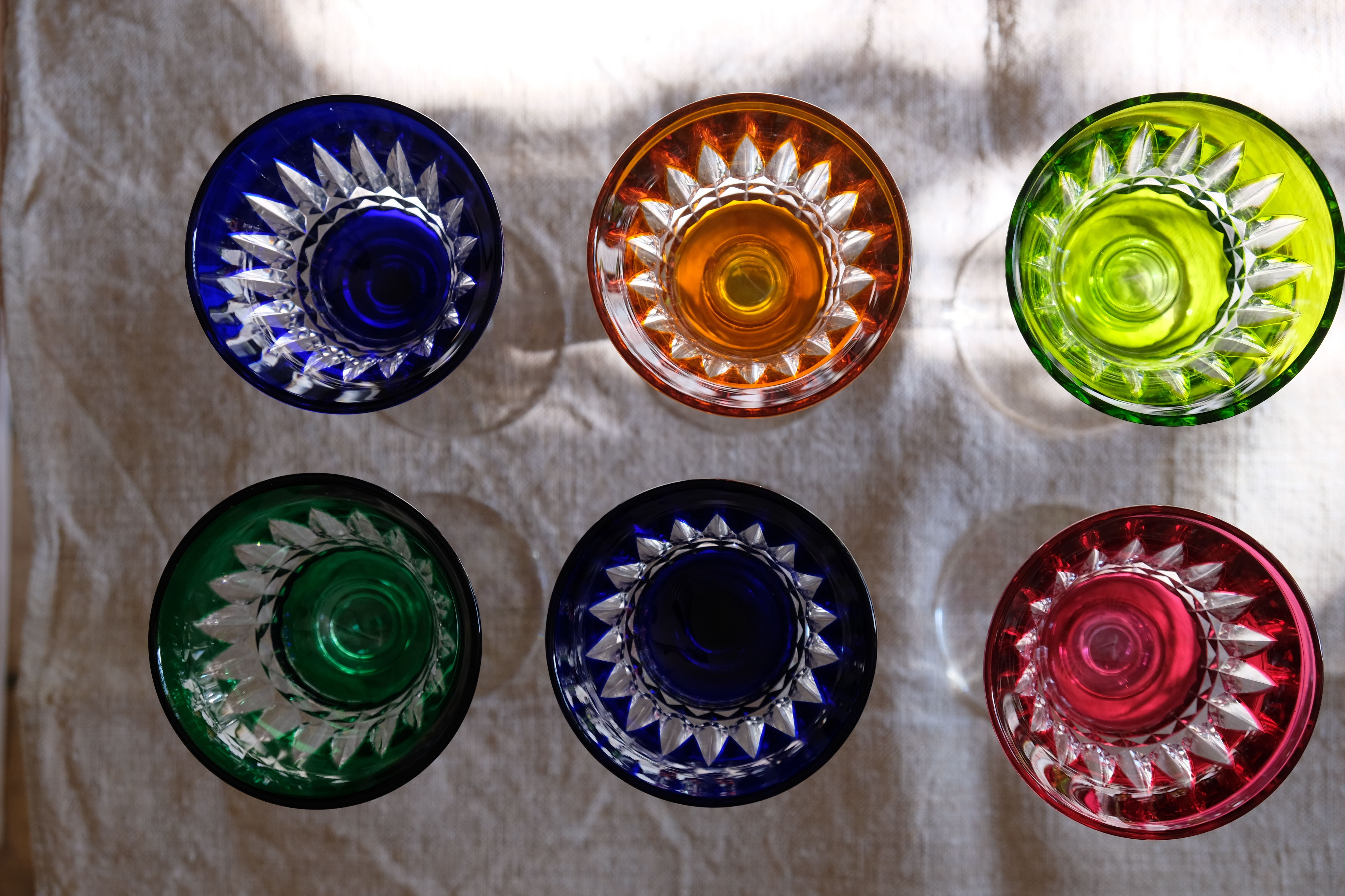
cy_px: 448
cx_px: 672
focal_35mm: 49
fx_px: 1831
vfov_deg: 27.5
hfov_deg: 40.3
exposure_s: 1/125
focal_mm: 32.9
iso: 400
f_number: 5
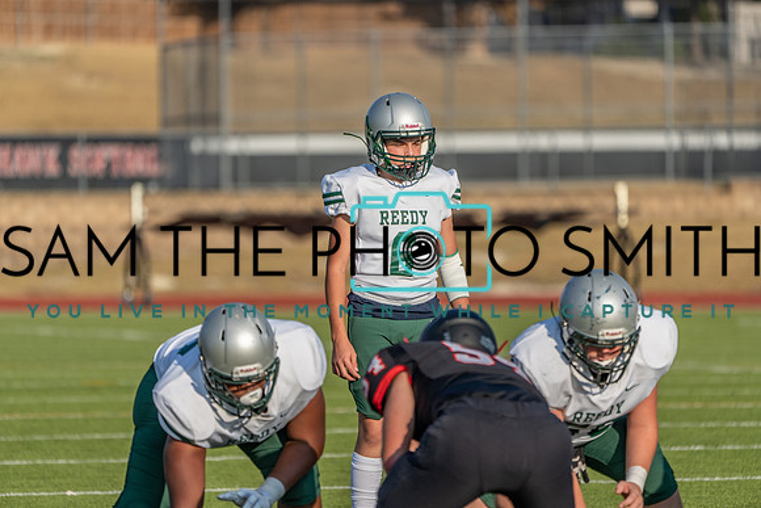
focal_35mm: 400
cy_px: 254
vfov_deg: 3.4
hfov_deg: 5.2
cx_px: 380
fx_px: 8457
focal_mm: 400
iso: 200
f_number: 5.6
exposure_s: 1/1250
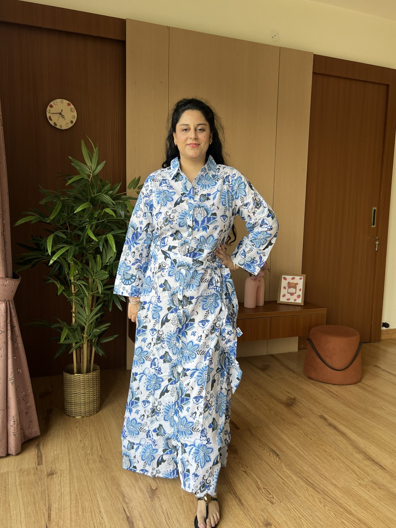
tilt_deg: -6.8
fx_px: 427
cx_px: 193
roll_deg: -0.6
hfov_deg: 49.7
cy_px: 268
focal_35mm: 28
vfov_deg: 63.4
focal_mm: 5.7
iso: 50
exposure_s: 1/121
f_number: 1.5
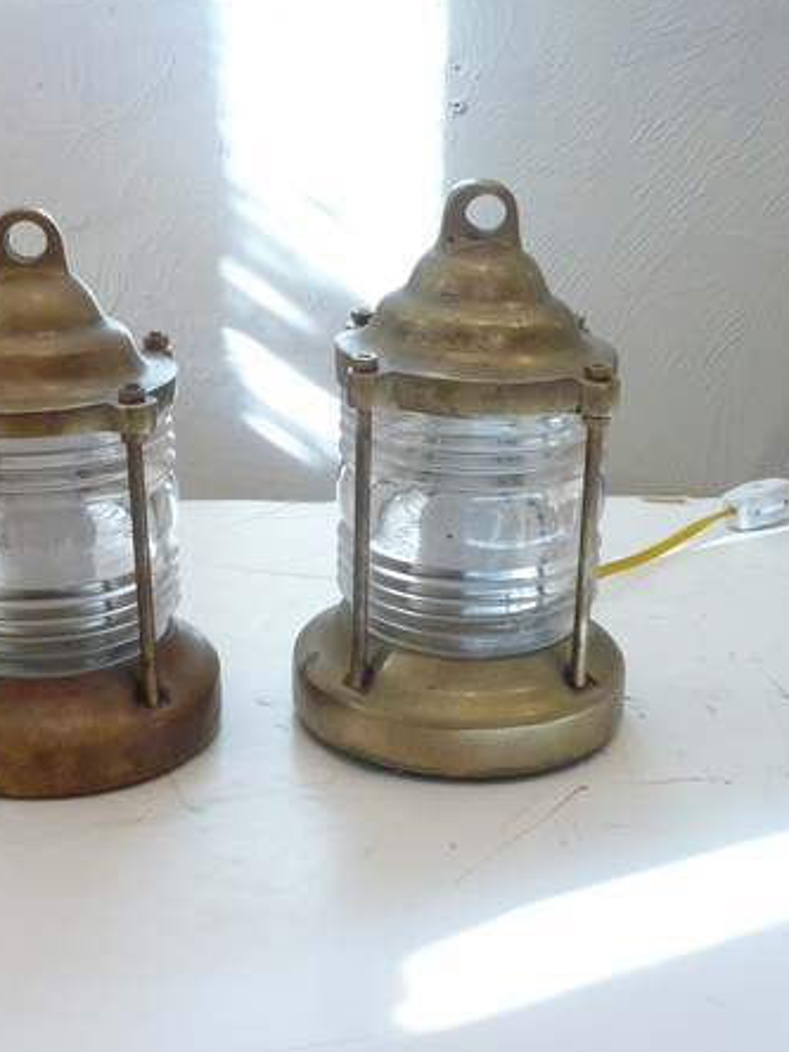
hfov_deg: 26.9
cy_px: 521
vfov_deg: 35.5
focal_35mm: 54
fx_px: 1641
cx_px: 261
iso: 400
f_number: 3.6
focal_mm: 6.5
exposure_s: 1/30
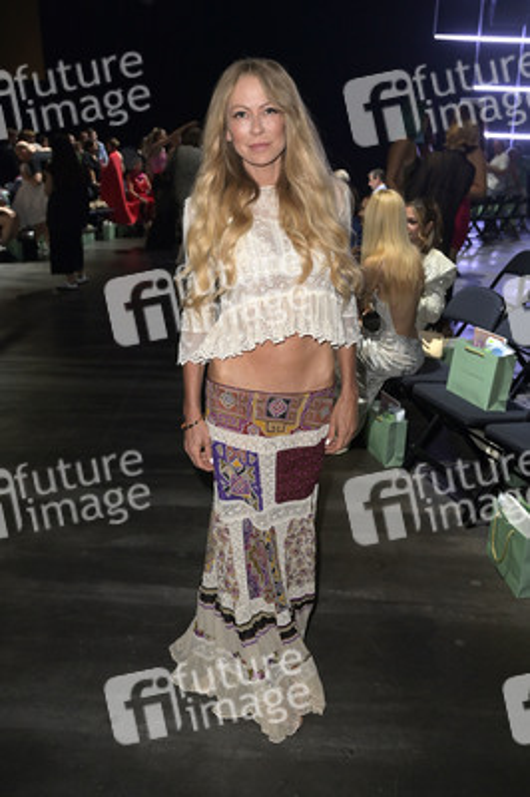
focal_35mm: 29
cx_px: 265
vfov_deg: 63.7
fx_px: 641
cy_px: 398
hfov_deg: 44.9
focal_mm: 29
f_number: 4
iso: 2000
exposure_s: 1/50
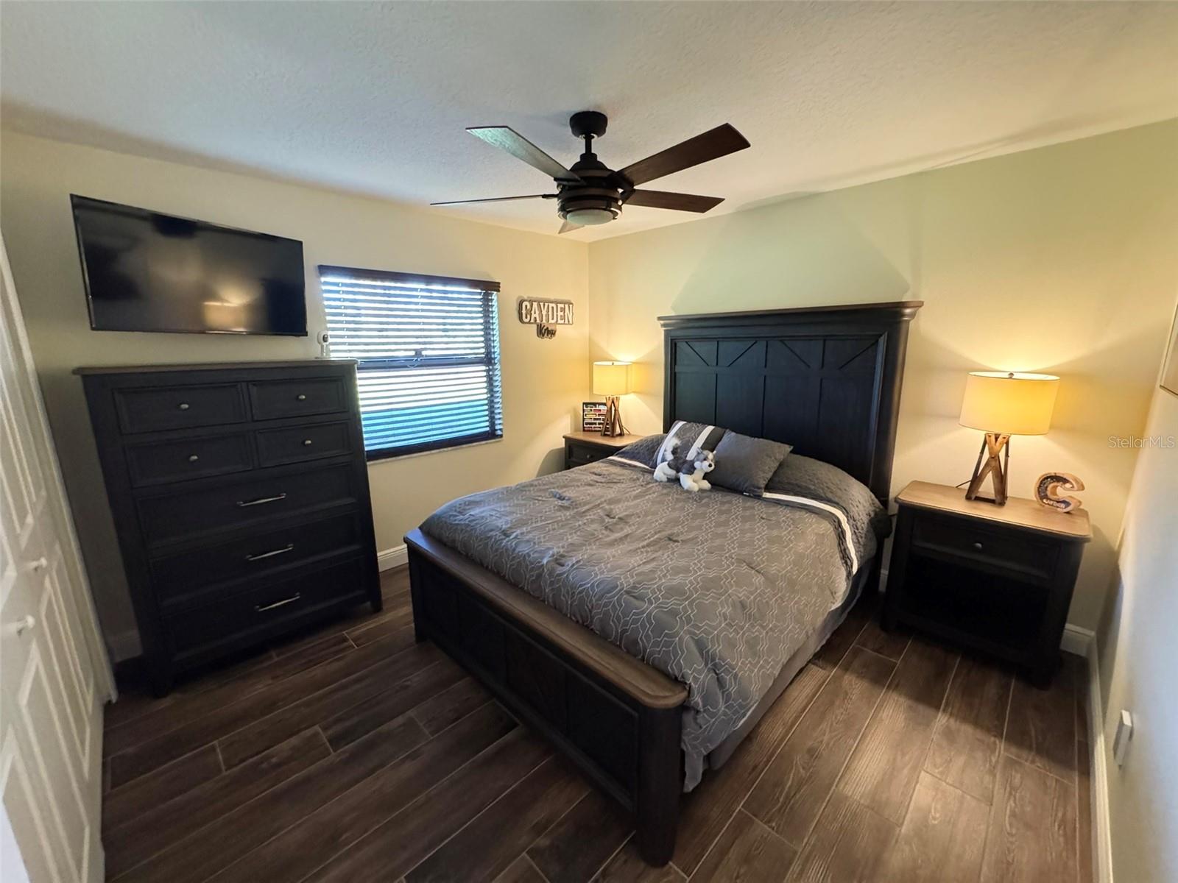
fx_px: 476
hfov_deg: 102.1
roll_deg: +0.6
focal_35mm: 14
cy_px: 442
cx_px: 589
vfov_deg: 85.7
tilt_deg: -14.1
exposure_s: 1/60
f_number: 2.2
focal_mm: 2.22
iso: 1250
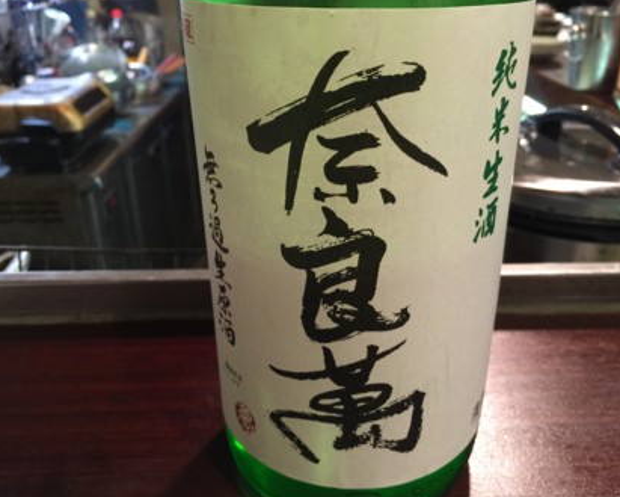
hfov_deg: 57.1
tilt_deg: -25.9
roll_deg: -1.1
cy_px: 249
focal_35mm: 31
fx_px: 569
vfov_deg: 47.1
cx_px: 335
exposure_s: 1/15
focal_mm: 4.15
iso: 80
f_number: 2.2
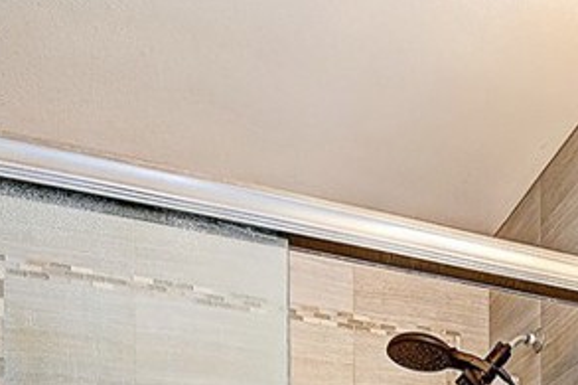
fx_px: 674
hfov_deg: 43.6
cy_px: 635
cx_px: 483
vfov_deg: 22.9
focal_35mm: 42
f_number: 8
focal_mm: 12
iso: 400
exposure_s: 1/3.33
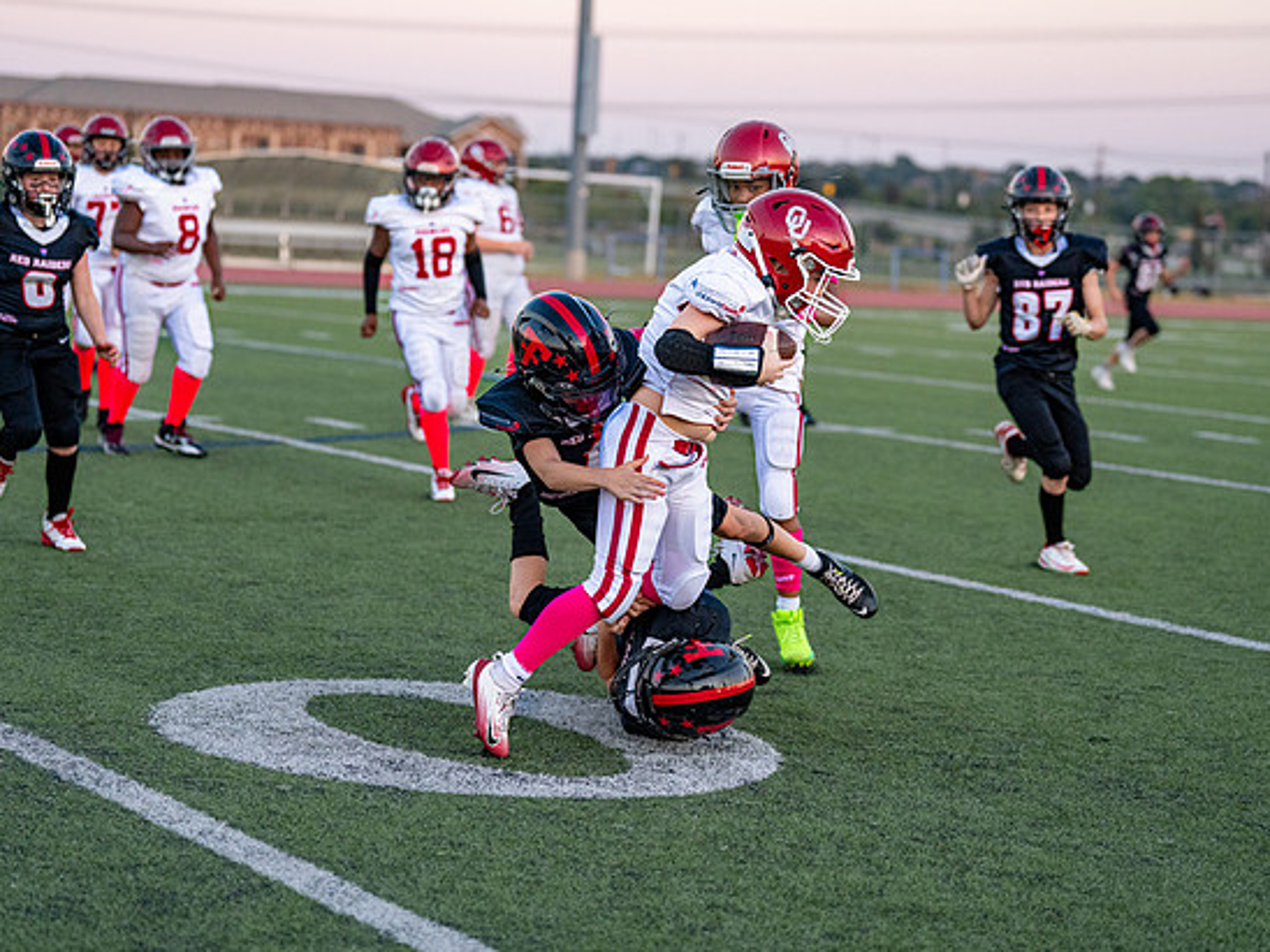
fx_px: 3522
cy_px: 477
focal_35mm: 96
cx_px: 654
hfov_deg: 20.4
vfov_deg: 15.4
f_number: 2.8
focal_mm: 88
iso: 2500
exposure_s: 1/1250
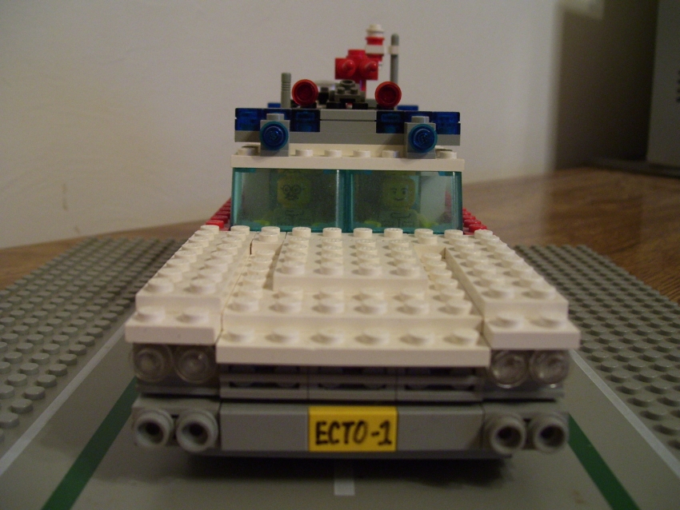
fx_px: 727
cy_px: 255
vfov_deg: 38.7
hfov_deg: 50.1
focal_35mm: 37
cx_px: 340
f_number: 2.7
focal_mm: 6
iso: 160
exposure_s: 1/8
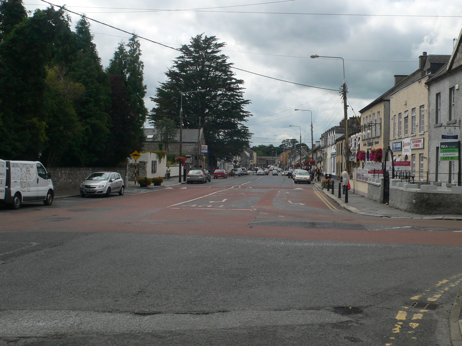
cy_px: 173
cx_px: 231
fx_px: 601
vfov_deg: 32.2
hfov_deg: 42.1
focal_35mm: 45
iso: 80
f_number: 4.5
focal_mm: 6.7
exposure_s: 1/400
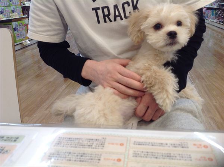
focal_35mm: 35
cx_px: 112
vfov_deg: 40.6
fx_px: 226
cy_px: 84
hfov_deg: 52.7
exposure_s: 1/60
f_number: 2.4
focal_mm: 4.28
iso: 64
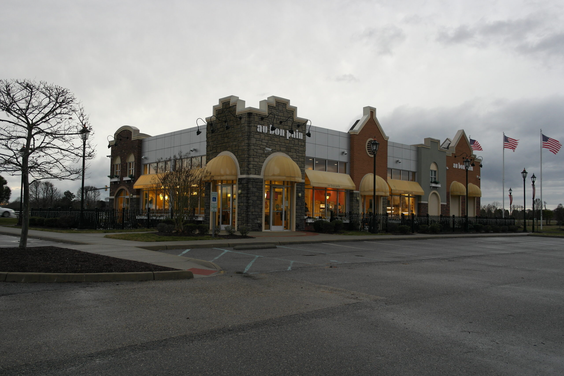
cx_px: 282
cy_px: 188
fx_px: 470
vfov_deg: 43.6
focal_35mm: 30
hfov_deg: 61.9
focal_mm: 20
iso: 200
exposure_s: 1/80
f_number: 3.5
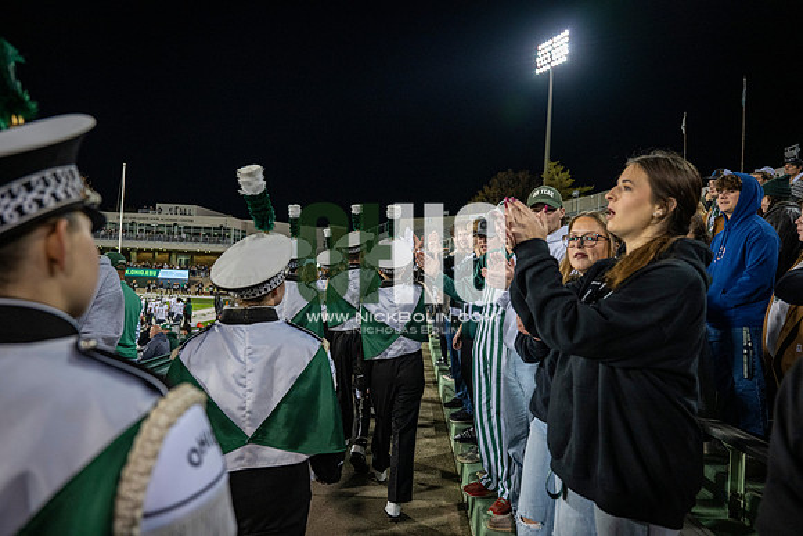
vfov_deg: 53.2
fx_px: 535
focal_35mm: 24
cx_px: 402
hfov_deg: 73.7
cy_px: 268
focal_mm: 24
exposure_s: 1/500
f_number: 3.2
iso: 1250
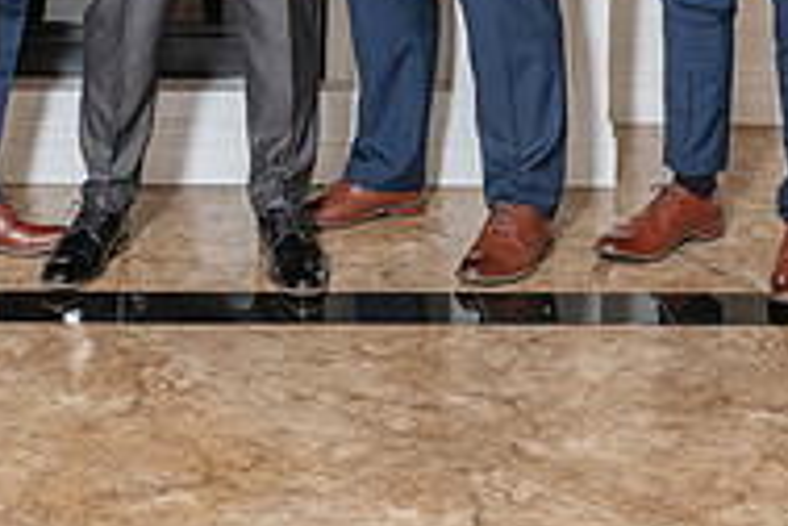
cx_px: 132
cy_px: -222
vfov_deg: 12.1
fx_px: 2386
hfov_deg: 18.5
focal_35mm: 109
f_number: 4.5
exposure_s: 1/160
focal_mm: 31
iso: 640
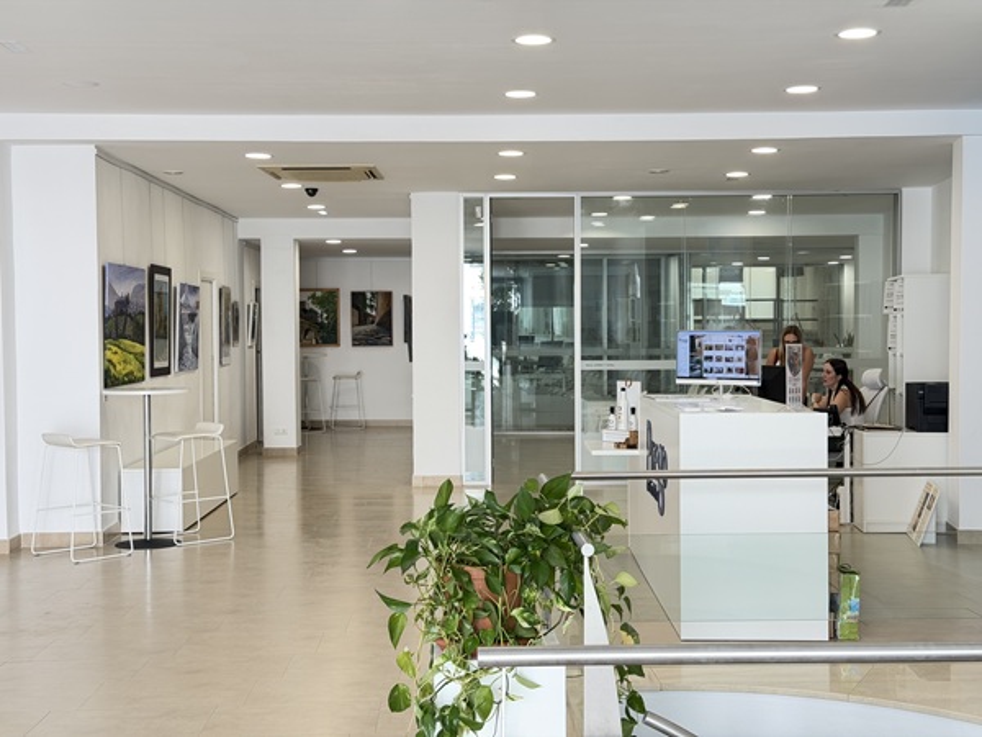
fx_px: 1362
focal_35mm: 48
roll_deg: +0.5
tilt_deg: -2.4
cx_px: 491
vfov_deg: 30.3
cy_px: 368
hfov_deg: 39.7
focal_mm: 6.76
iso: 80
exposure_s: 1/100
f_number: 1.78
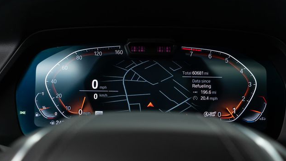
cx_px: 144
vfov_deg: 26.5
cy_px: 93
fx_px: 341
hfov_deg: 45.5
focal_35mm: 45
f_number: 3.2
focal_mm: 28
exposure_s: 1/40
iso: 640
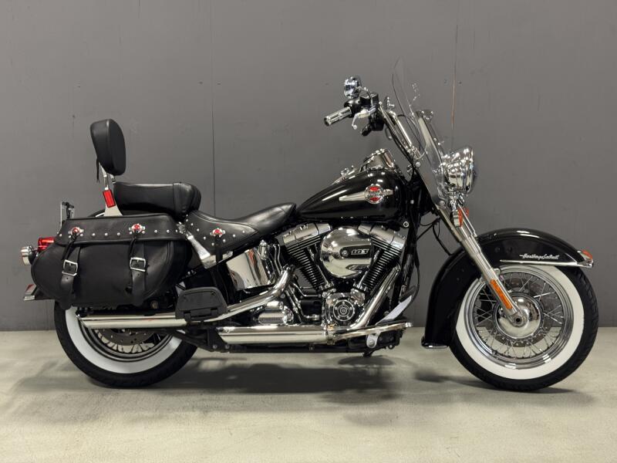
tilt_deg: -10.0
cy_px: 232
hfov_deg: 39.7
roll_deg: -0.4
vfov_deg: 30.3
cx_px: 308
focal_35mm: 48
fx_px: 856
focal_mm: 6.76
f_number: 1.78
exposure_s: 1/60
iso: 250
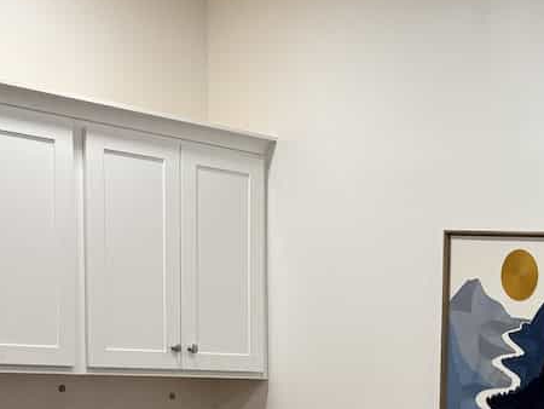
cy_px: 550
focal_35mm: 80
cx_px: 672
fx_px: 1258
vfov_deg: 17.2
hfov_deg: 22.3
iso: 160
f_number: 1.8
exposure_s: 1/120
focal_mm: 6.8
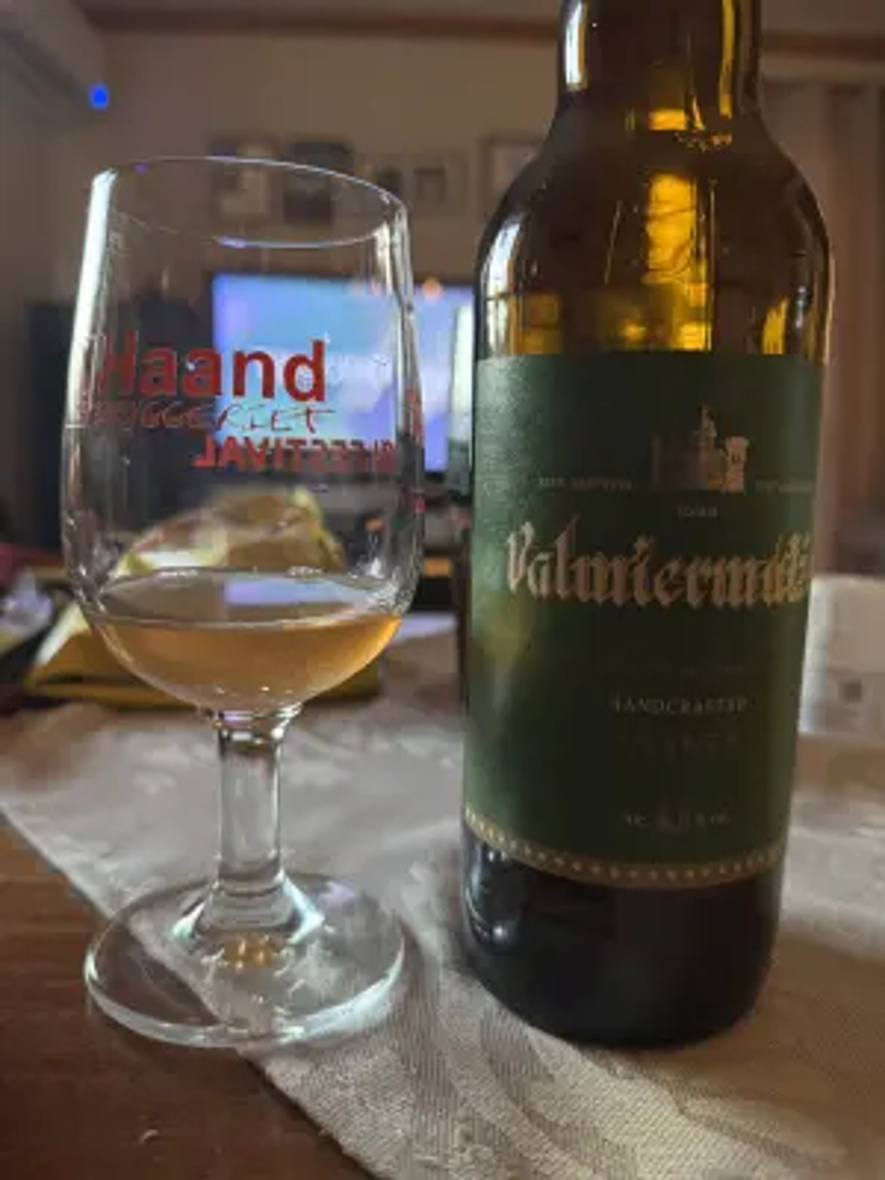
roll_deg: -0.7
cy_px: 590
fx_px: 818
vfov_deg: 71.6
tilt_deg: -9.3
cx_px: 442
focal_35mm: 24
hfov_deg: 56.8
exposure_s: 1/33
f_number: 1.78
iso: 800
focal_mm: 6.76
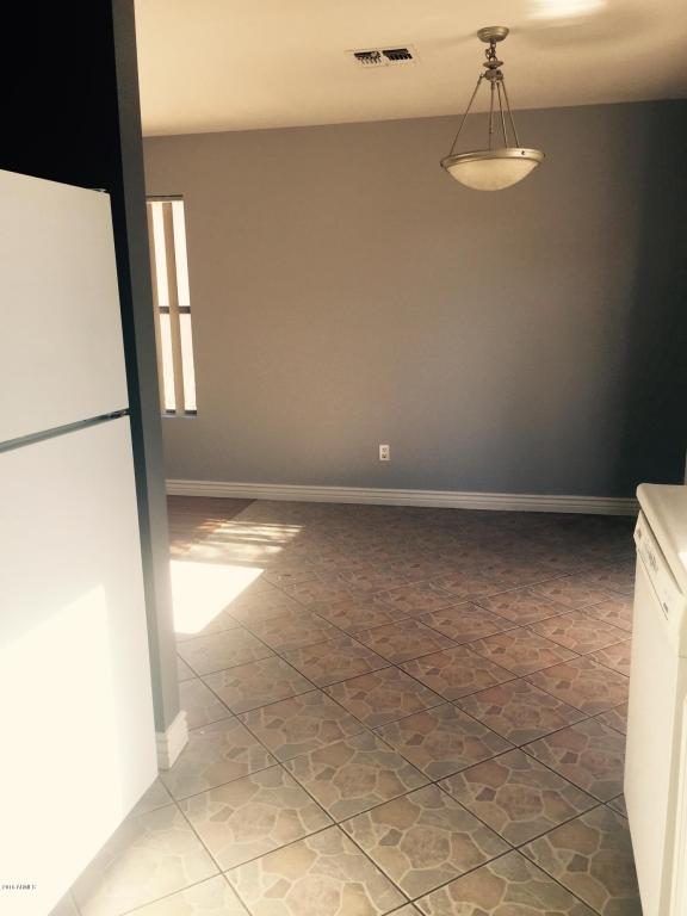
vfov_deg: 61.7
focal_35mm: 29
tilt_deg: -11.1
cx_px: 344
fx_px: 767
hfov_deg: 48.2
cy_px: 458
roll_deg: +1.6
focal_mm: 4.15
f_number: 2.2
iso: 32
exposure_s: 1/124
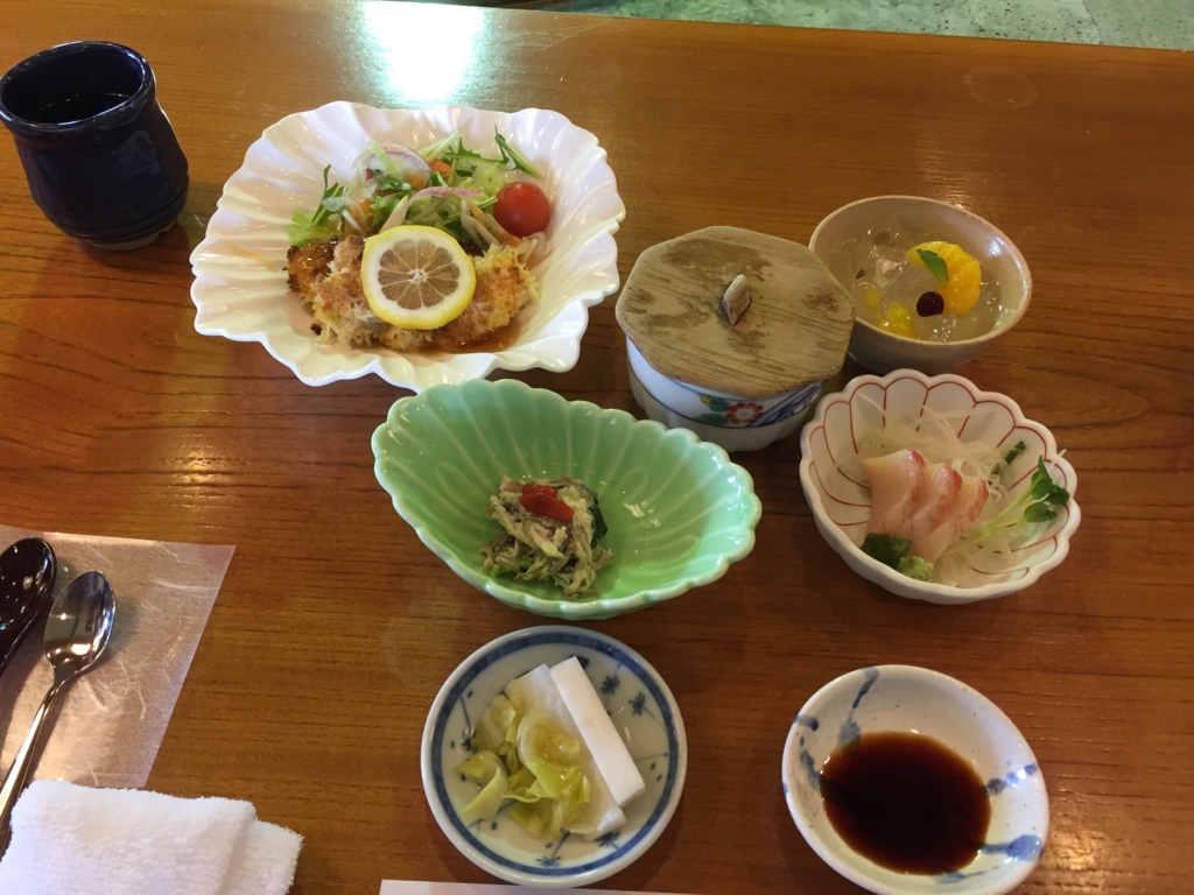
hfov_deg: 61.7
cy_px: 448
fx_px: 1000
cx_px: 597
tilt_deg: -50.3
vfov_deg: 48.2
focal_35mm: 29
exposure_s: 1/30
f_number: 2.2
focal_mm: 4.15
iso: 100
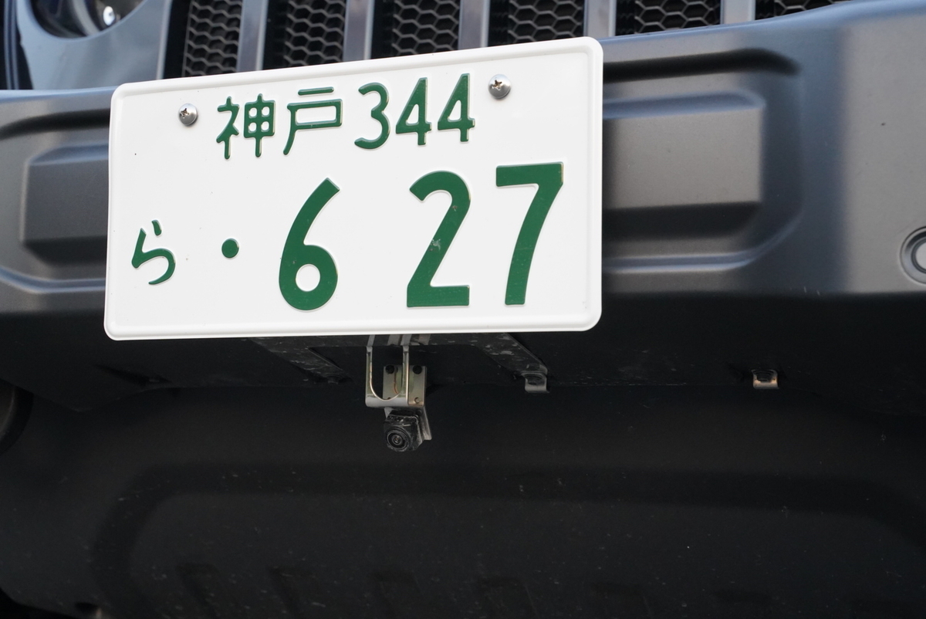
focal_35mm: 54
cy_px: 310
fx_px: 1390
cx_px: 463
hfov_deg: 36.8
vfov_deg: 25.1
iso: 5000
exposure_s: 1/125
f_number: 8
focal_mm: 54
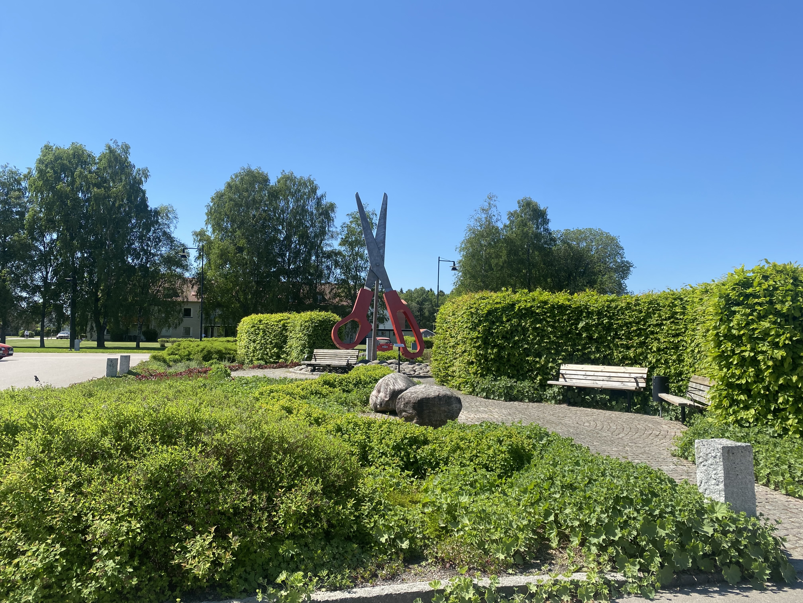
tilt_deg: +4.2
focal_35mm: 26
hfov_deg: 67.3
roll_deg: -0.9
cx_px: 402
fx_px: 603
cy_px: 302
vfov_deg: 53.1
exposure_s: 1/2358
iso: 32
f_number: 1.8
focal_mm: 4.25
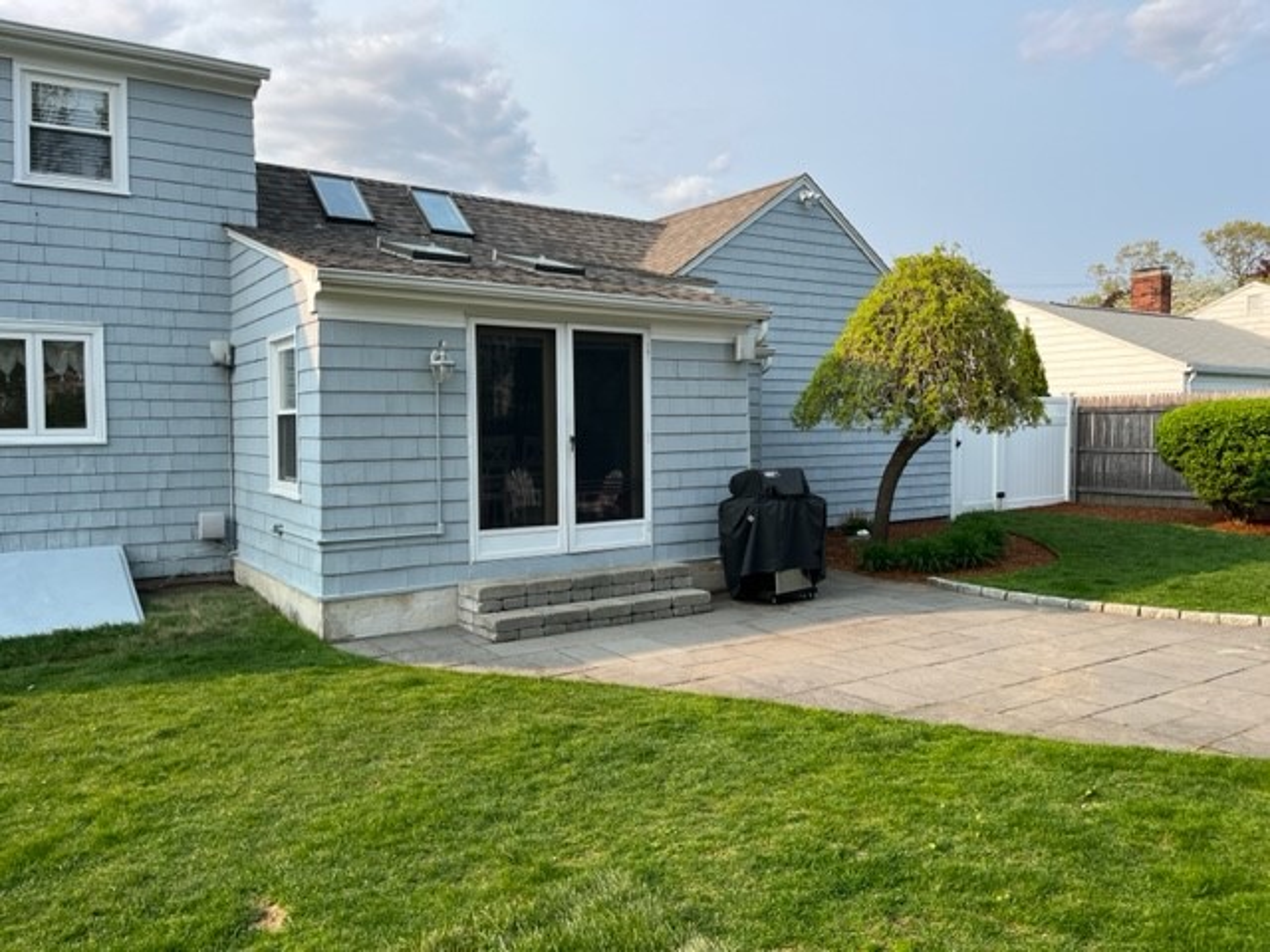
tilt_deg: -3.4
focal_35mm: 26
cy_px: 476
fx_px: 954
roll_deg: +0.3
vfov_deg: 53.1
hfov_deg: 67.3
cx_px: 635
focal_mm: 5.1
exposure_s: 1/1372
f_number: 1.6
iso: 50
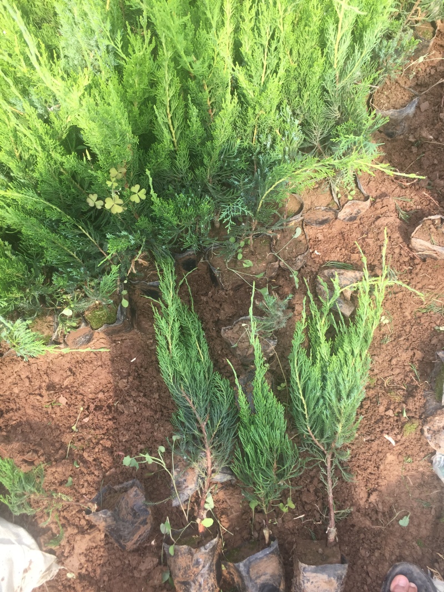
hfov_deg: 48.2
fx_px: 496
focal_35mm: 29
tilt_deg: -71.3
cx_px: 222
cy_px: 296
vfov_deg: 61.7
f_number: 2.2
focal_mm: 4.15
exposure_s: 1/262
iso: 32
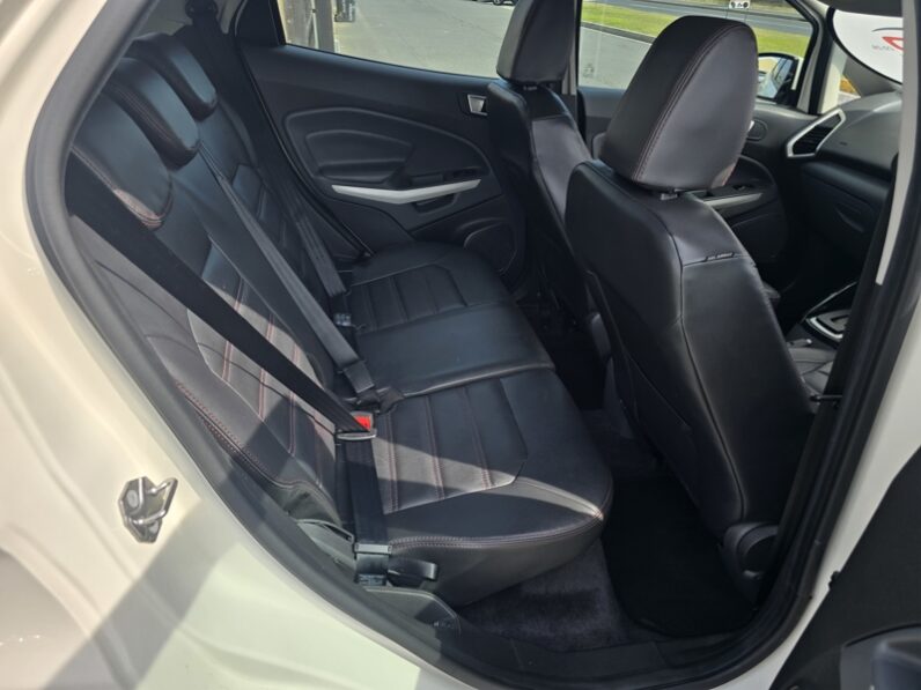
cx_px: 460
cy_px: 345
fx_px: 612
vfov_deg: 58.9
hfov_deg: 73.9
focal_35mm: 23
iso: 12
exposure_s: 1/390
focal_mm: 6.3
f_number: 1.7
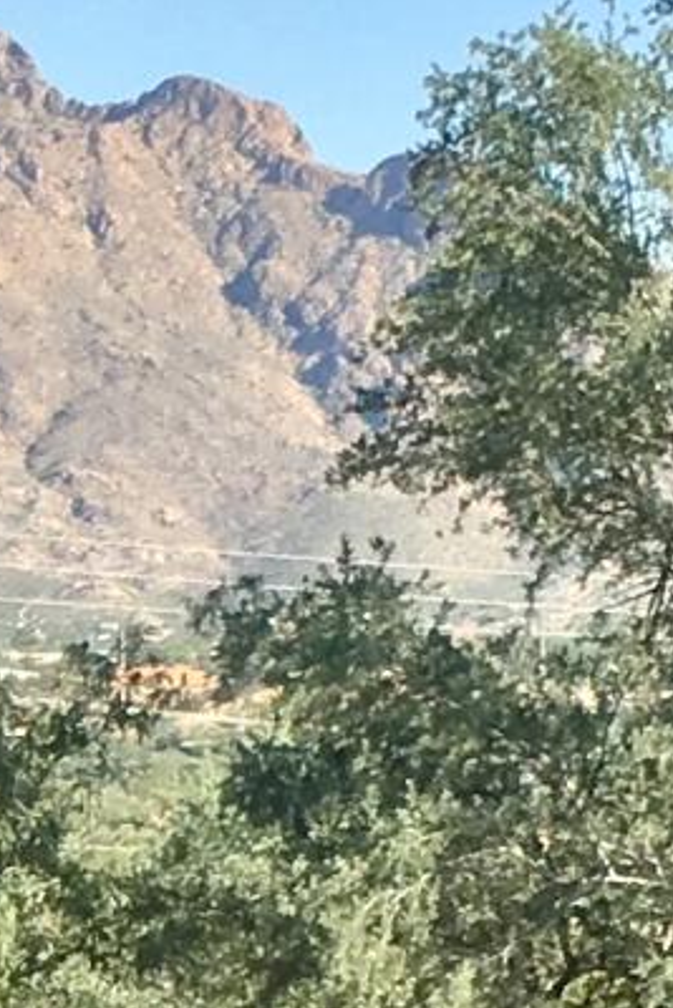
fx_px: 6331
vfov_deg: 8.9
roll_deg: -0.1
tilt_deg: -3.8
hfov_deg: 5.9
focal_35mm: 226
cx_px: -774
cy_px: 1373
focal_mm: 4.15
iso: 25
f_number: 2.2
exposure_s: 1/1054
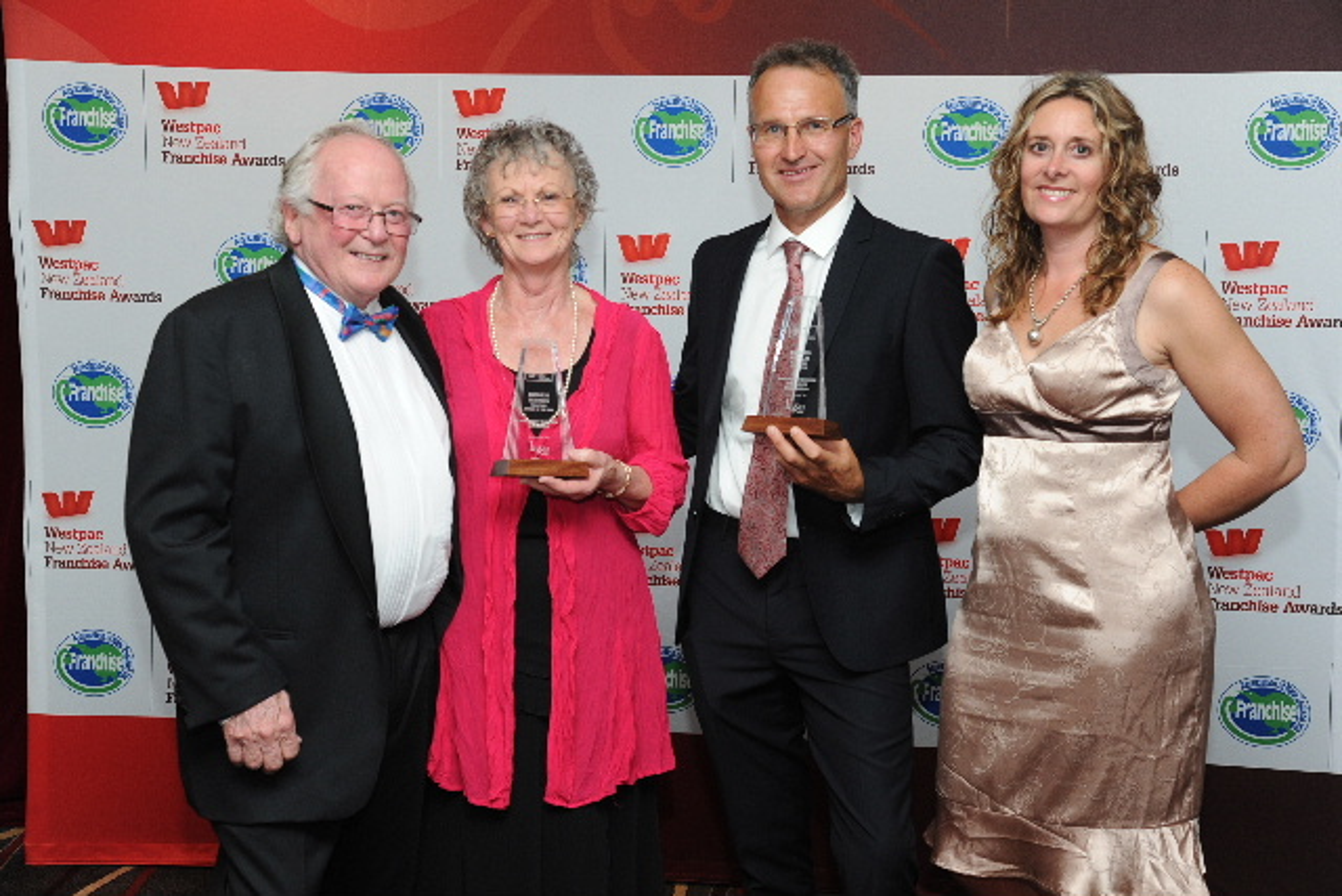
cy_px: 448
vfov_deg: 24.6
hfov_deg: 36.2
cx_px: 671
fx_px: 2051
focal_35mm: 55
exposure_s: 1/80
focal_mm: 55
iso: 2000
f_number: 6.3
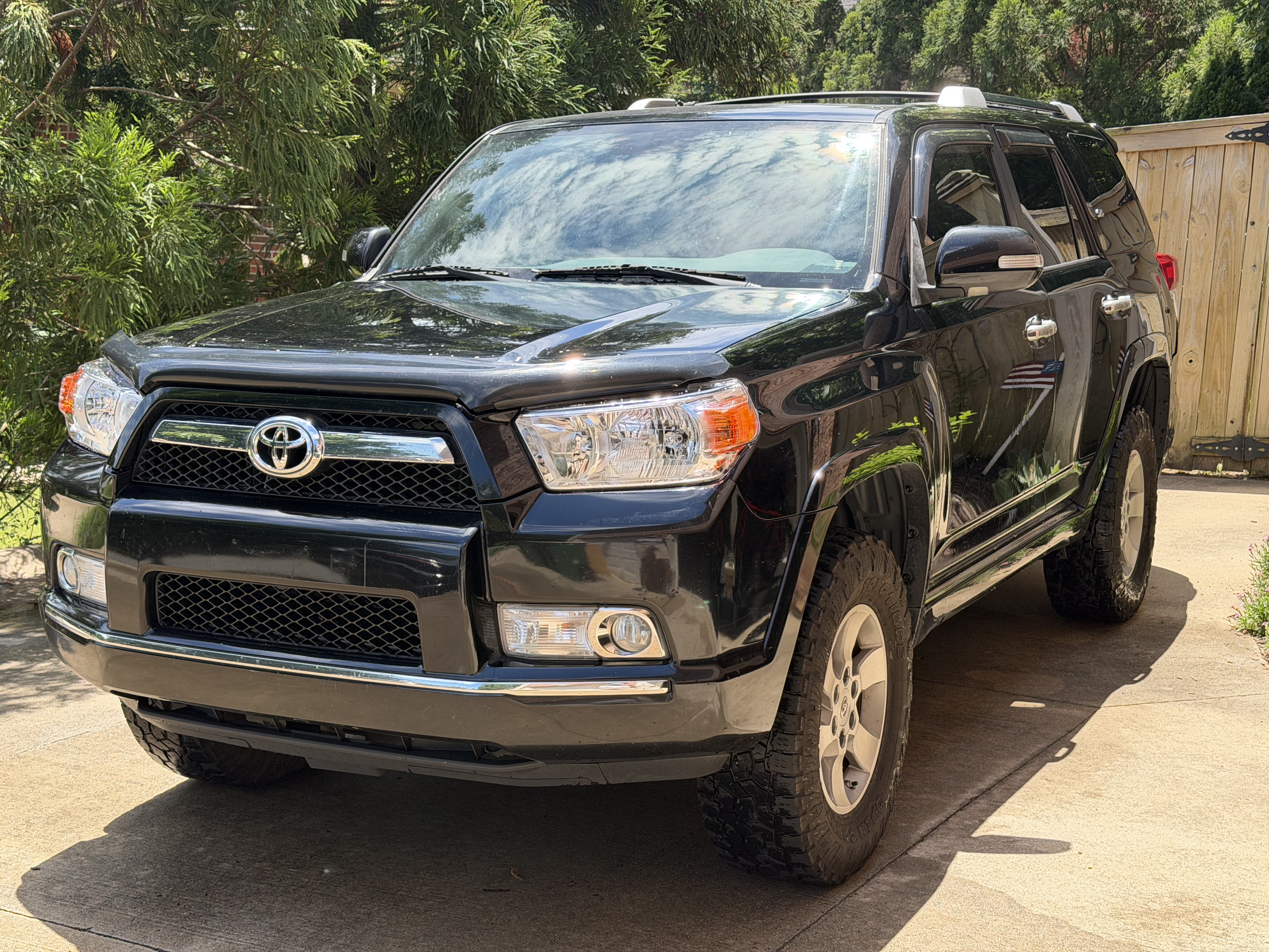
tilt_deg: -10.7
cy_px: 476
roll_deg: -3.0
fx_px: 1760
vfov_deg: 30.3
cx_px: 634
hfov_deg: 39.7
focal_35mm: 48
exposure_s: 1/1242
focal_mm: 6.76
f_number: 1.78
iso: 80
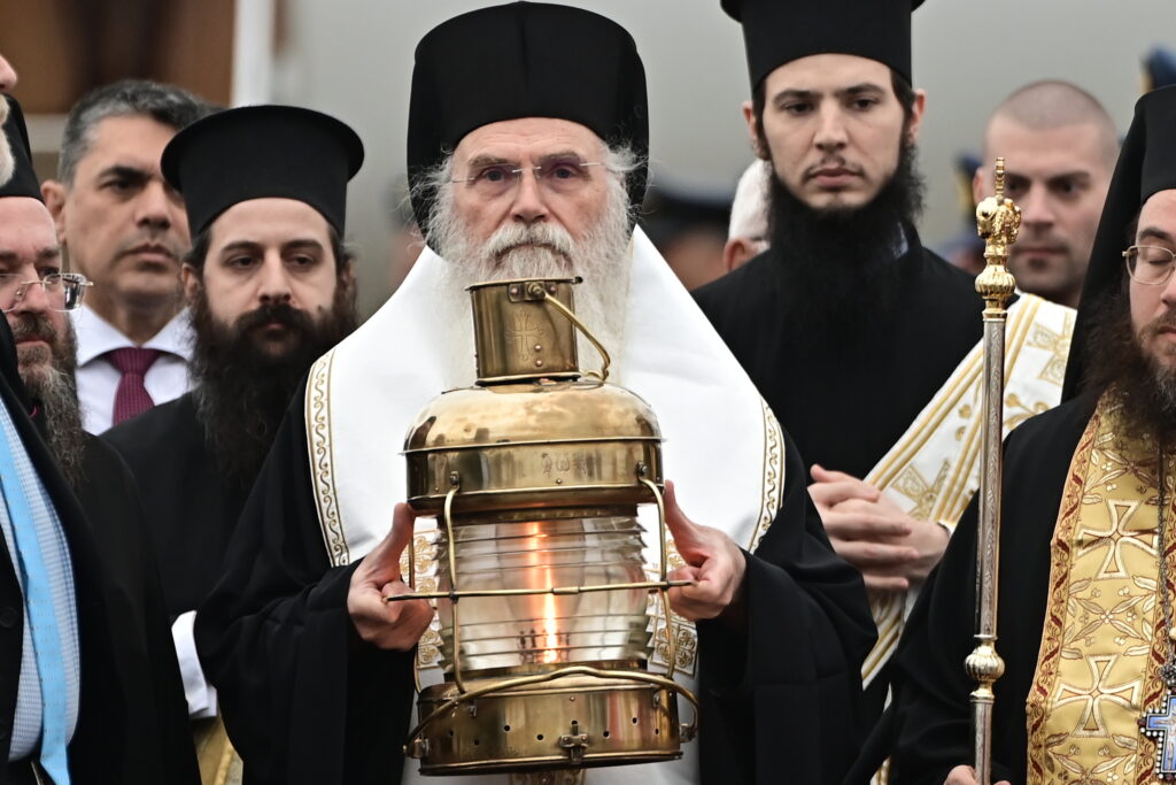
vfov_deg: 5.5
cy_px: 392
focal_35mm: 250
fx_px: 8167
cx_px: 588
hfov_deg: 8.2
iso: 800
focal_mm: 250
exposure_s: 1/200
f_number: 2.8
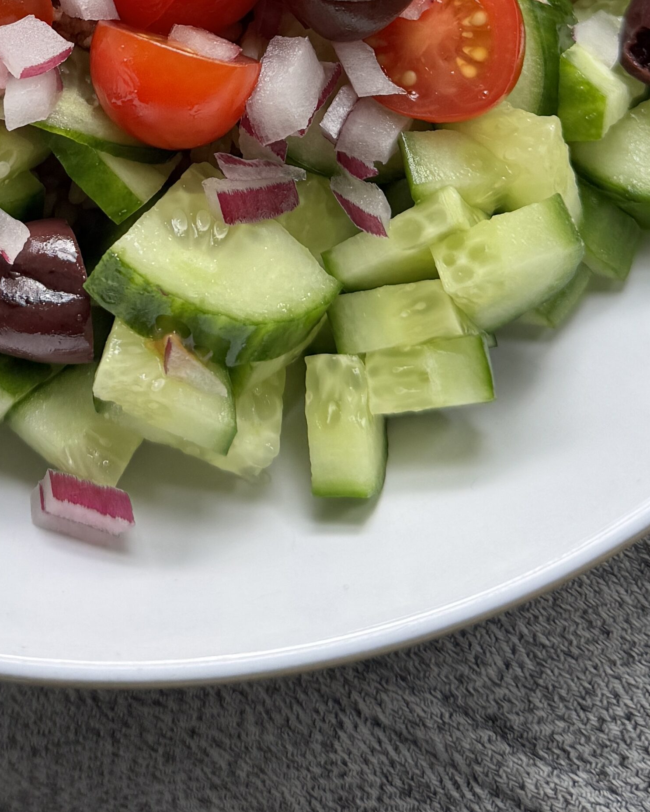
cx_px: 143
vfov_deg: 24.2
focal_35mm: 72
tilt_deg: -67.4
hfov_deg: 21.0
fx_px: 1731
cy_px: -137
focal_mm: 6.76
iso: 80
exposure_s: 1/379
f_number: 1.78
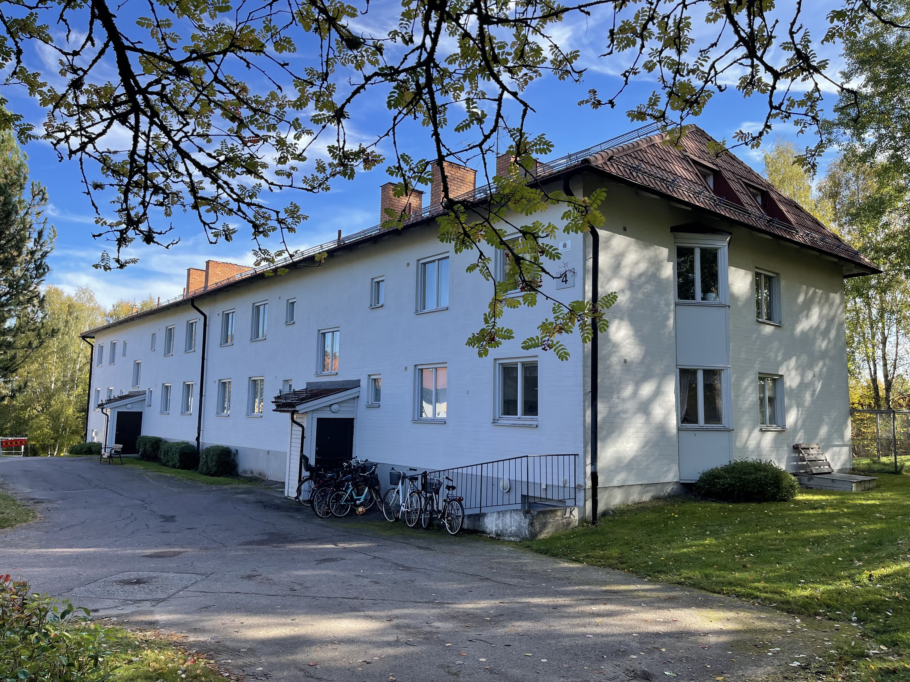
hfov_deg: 69.4
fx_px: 657
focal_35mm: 25
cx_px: 455
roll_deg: -1.7
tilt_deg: +5.5
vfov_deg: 54.9
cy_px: 341
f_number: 1.6
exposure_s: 1/1030
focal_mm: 5.1
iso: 32
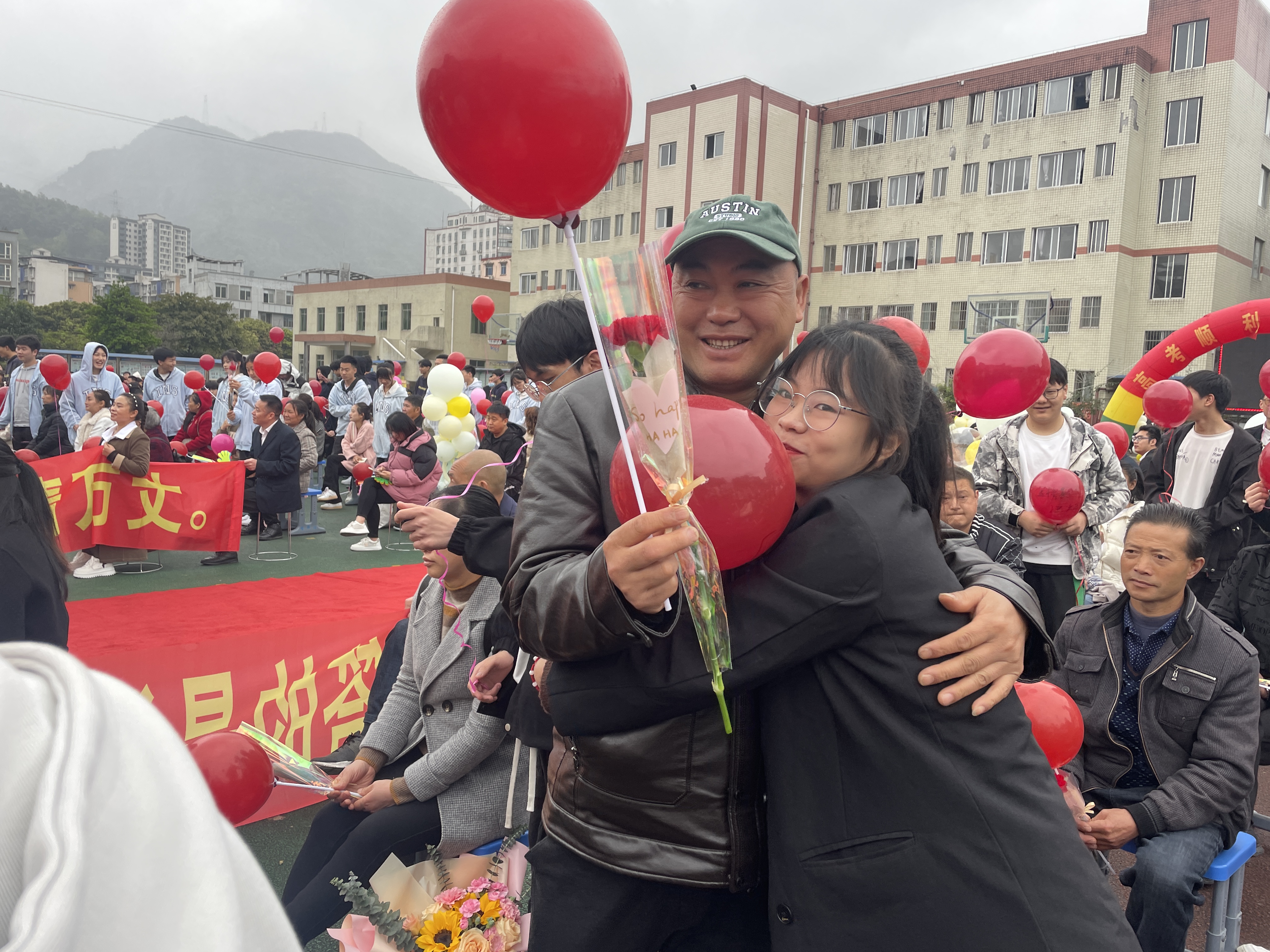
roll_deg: -2.5
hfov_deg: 67.3
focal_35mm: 26
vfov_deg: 53.1
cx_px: 635
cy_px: 476
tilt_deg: -3.0
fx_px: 954
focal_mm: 4.2
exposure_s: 1/124
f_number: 1.6
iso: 32
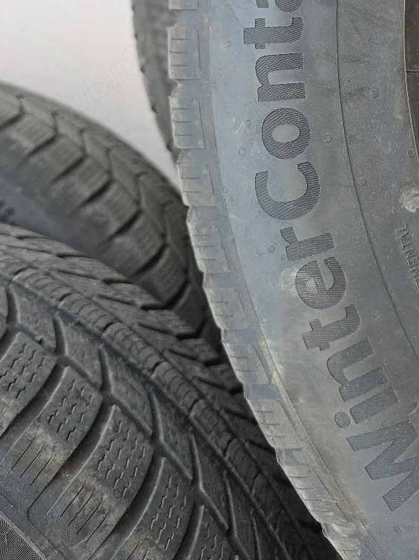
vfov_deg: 44.1
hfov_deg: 34.3
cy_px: 97
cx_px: 361
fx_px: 646
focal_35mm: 40
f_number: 1.7
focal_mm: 6.3
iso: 100
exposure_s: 1/182
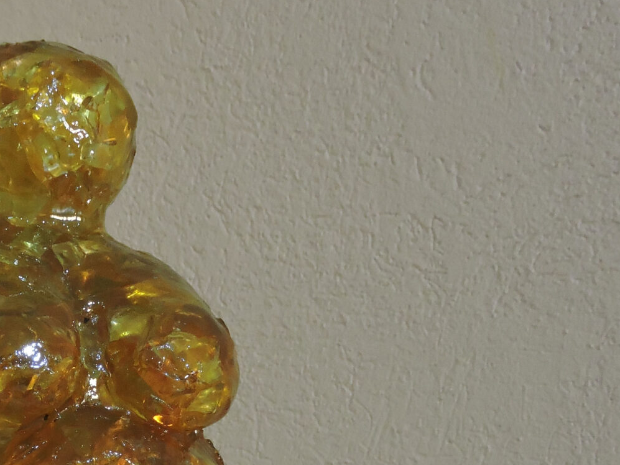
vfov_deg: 18.7
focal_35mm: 77
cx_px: 95
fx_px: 1379
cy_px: 459
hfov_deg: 24.8
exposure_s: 1/30
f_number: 3.5
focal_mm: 5.4
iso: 320
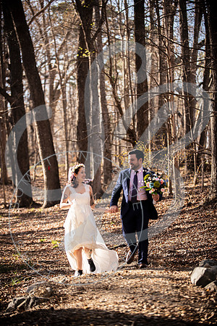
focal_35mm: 105
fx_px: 949
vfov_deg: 19.5
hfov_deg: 13.0
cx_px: 108
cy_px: 163
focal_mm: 105
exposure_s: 1/800
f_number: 2.8
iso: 100
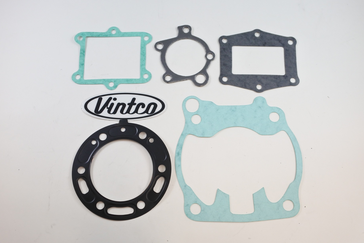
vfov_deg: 35.9
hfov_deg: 51.9
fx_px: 374
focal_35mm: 37
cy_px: 122
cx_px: 185
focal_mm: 13.4
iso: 400
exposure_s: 1/125
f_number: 4
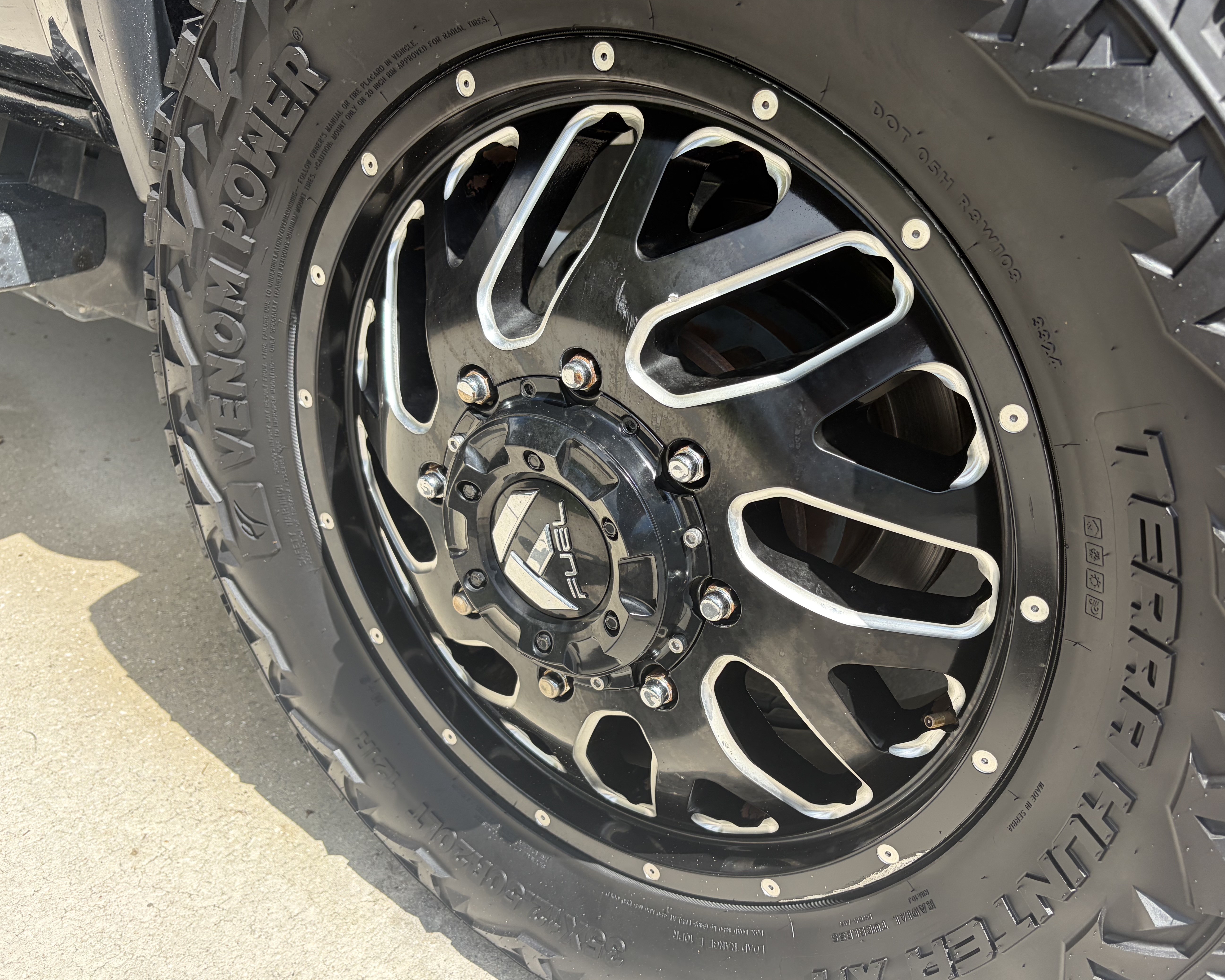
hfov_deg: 62.1
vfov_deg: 51.5
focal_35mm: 28
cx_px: 668
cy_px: 500
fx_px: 1015
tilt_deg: -24.5
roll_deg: -4.9
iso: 64
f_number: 1.6
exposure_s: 1/959
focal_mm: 5.96
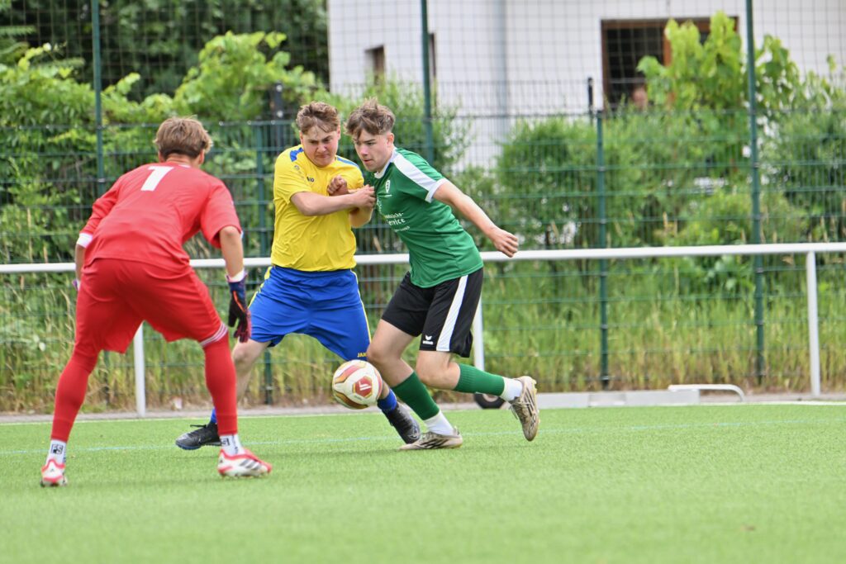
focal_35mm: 320
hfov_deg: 6.4
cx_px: 423
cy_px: 282
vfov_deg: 4.3
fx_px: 7521
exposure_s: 1/1600
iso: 1100
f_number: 5.6
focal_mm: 320
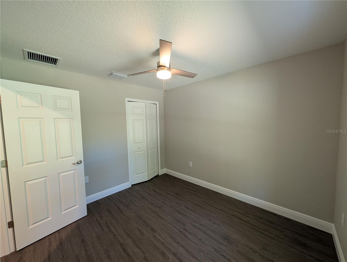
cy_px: 131
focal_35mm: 12
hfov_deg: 110.5
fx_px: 120
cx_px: 174
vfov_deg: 94.6
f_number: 1.7
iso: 126
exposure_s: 1/24
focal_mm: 2.02
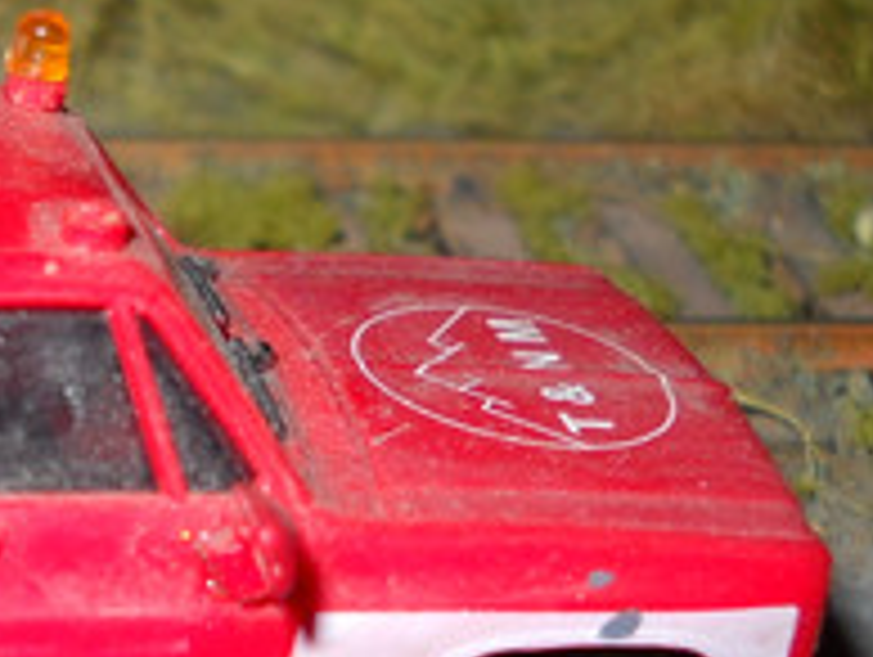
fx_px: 3409
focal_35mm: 135
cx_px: -297
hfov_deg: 14.0
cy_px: 778
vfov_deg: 10.8
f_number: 5.5
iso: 64
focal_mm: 6.72
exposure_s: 1/30
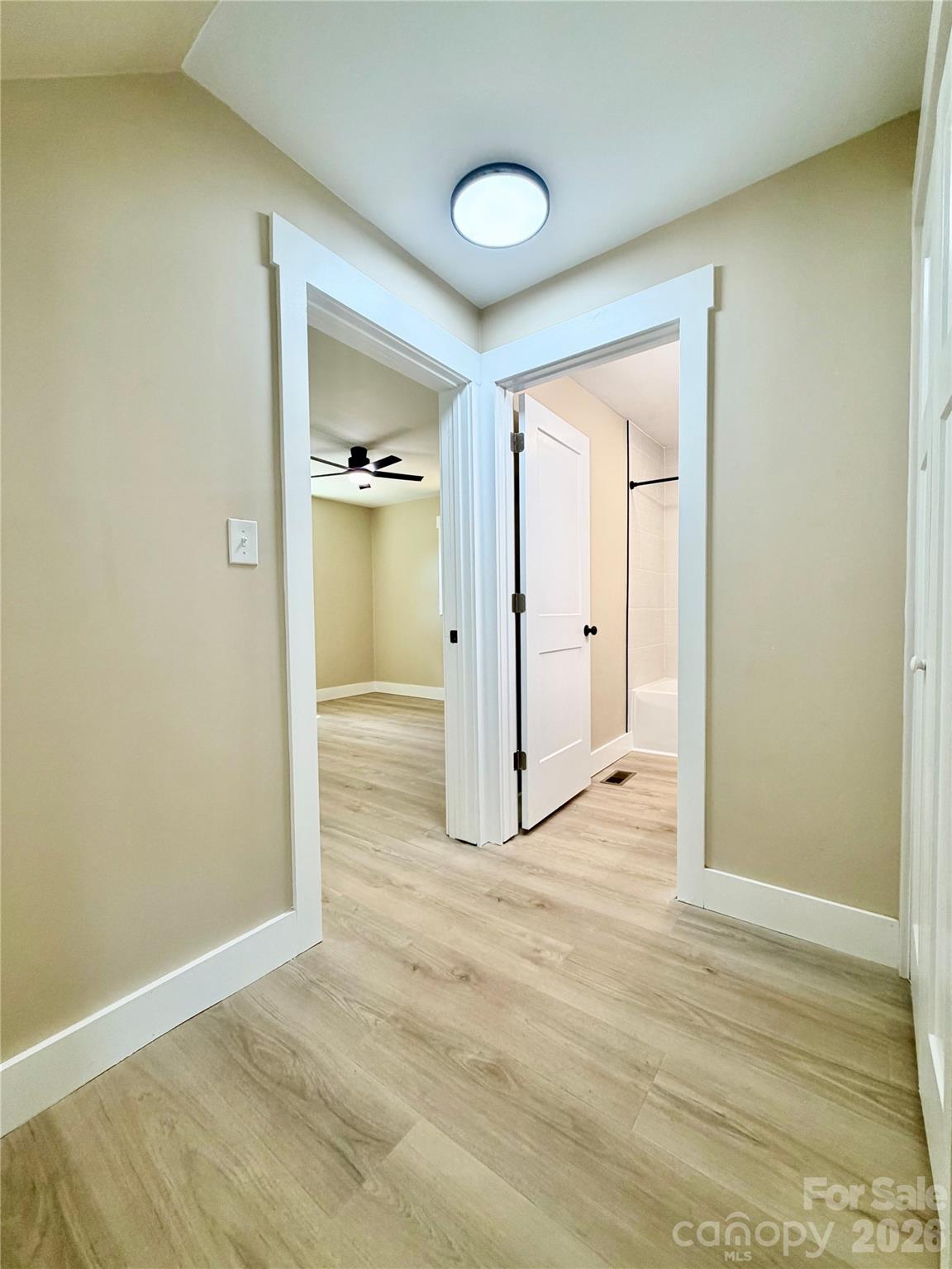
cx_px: 476
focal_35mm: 14
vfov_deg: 102.1
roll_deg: +0.0
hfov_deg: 85.7
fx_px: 513
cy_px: 634
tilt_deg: -2.5
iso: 160
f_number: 2.2
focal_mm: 2.22
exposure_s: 1/120
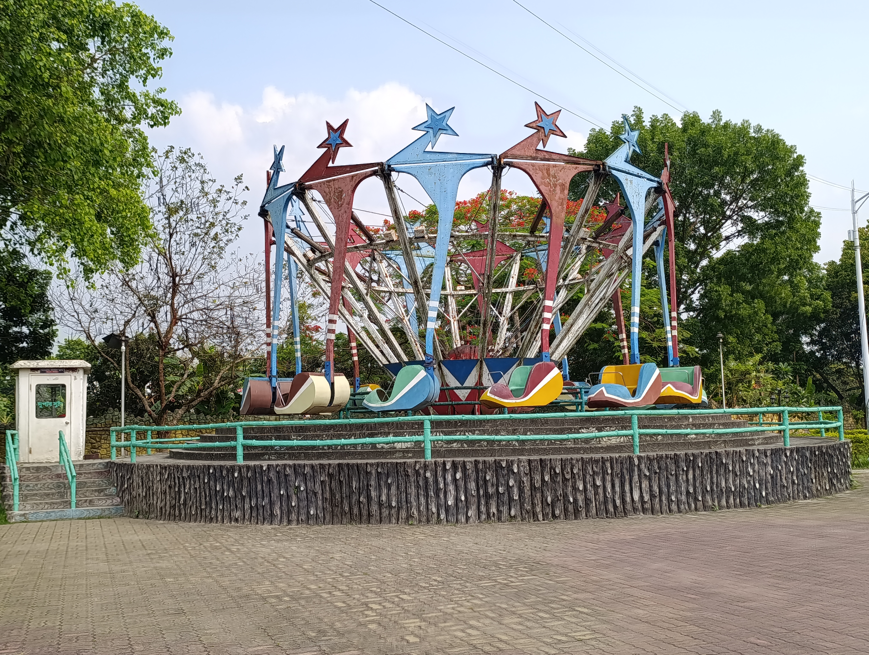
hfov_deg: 55.3
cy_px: 328
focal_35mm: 33
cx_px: 434
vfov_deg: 43.0
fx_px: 830
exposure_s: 1/362
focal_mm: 6.11
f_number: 1.65
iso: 50
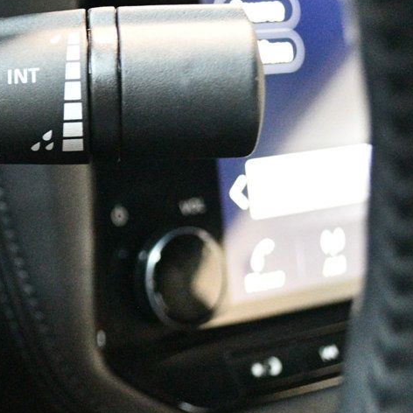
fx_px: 1120
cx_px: -19
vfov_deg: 20.9
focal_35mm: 83
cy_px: 184
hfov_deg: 20.1
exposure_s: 1/25
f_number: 4.5
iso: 12800
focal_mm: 30
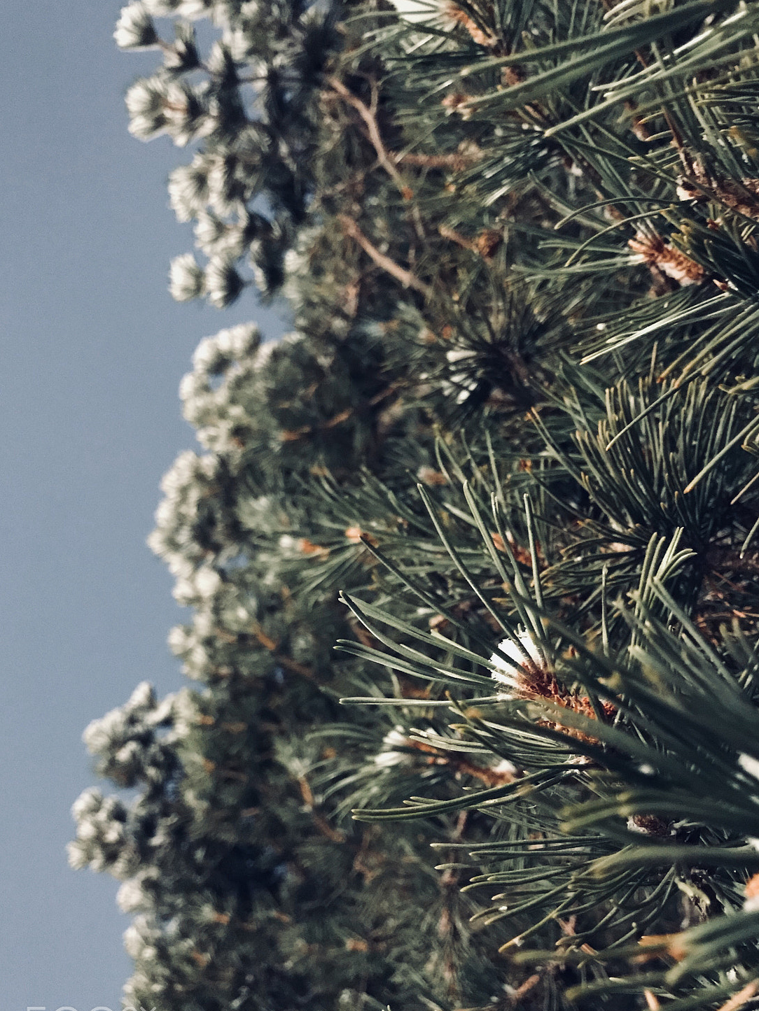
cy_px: 555
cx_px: 403
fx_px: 906
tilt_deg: +85.0
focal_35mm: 31
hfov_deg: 45.4
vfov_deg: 58.2
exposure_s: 1/4
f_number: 1.8
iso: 160
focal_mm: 3.99
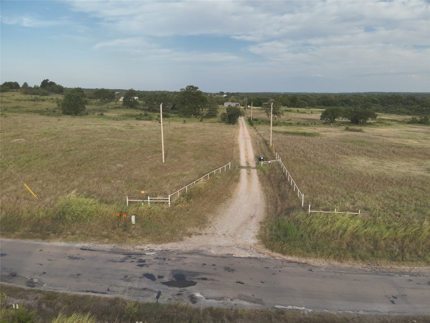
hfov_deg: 71.6
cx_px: 215
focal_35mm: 24
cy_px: 162
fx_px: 298
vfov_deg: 56.8
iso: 100
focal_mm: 4.4
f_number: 2.8
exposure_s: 1/350
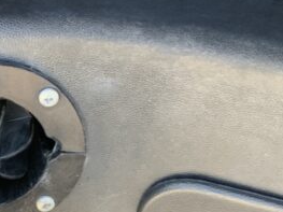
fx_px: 923
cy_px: 142
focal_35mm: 113
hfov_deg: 17.0
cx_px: -2
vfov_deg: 13.1
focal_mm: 3
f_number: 1.8
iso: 50
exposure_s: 1/122
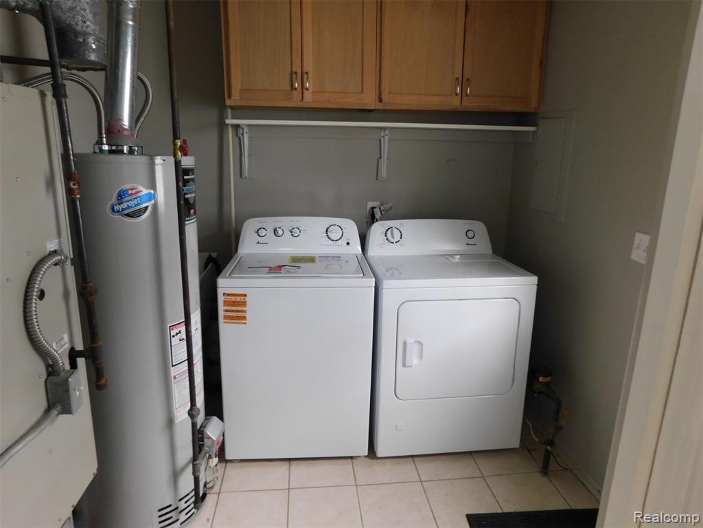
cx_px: 352
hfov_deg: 73.9
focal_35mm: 23
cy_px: 264
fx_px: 467
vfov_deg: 58.9
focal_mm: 4
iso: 250
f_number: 3
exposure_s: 1/30
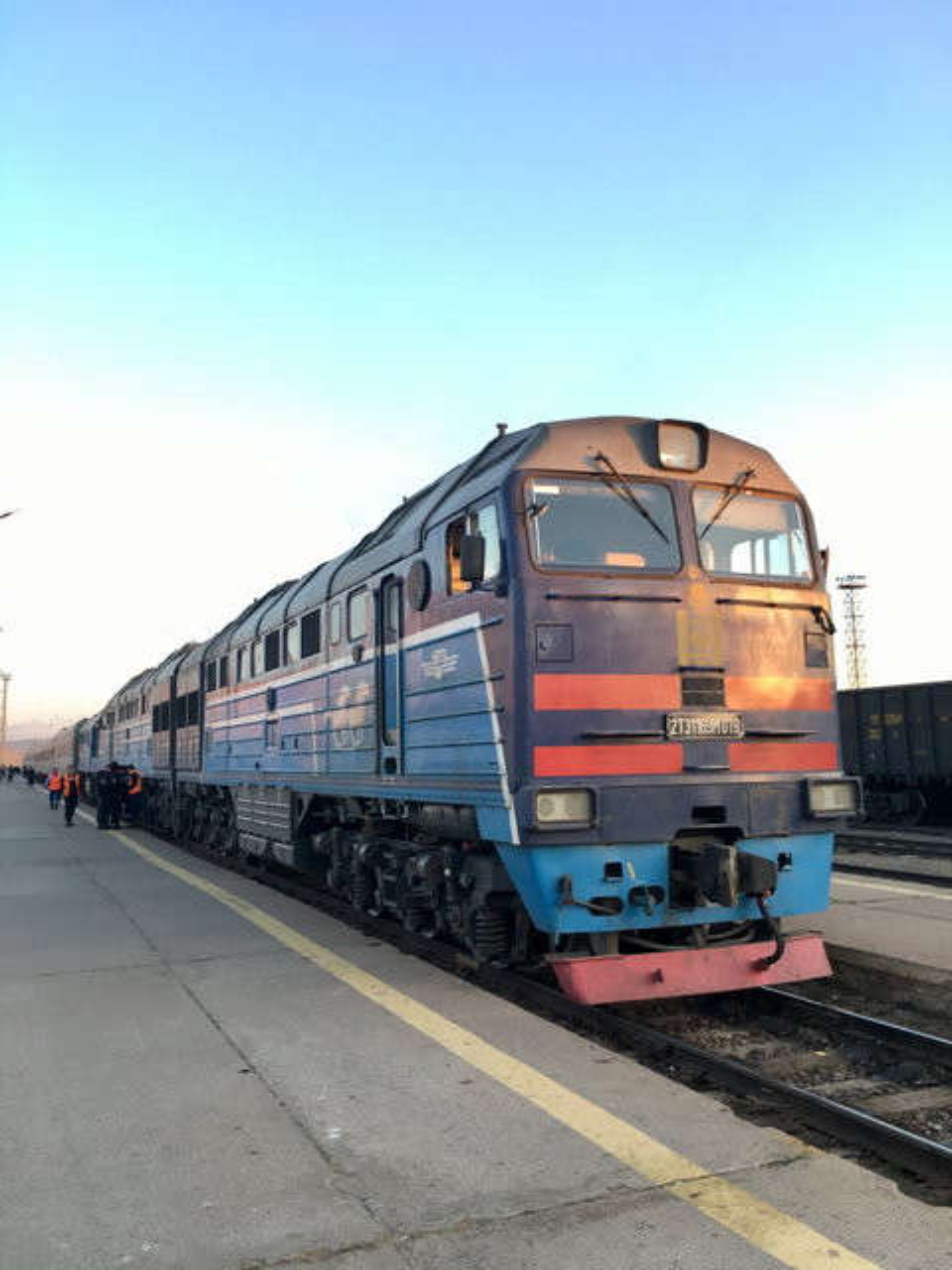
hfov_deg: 48.2
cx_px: 476
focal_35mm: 29
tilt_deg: +7.6
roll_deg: +1.2
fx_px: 1063
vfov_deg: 61.7
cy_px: 635
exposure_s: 1/50
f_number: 2.2
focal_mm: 4.15
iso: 32
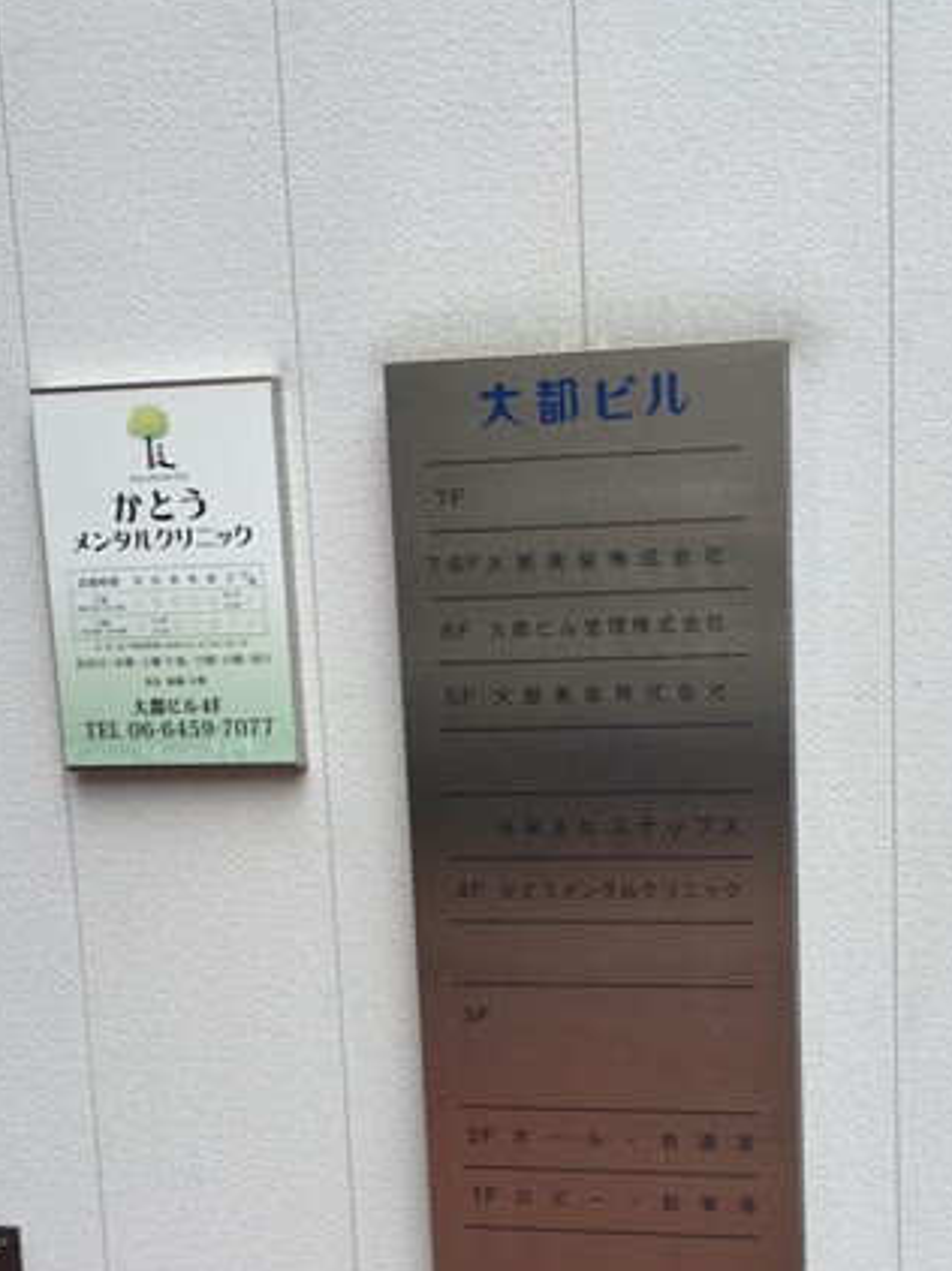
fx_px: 1615
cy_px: 849
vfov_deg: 42.4
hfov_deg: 32.7
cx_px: 609
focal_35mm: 44
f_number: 2.2
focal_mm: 4.15
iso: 32
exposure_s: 1/439
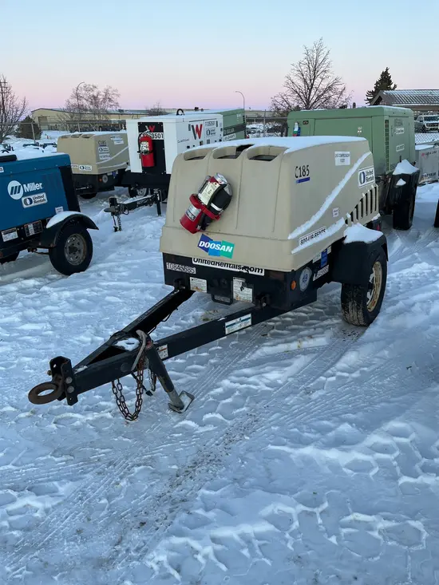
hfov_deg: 53.1
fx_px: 440
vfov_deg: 67.3
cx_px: 220
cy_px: 292
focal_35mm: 26
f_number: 1.6
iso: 32
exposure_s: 1/122
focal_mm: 5.1
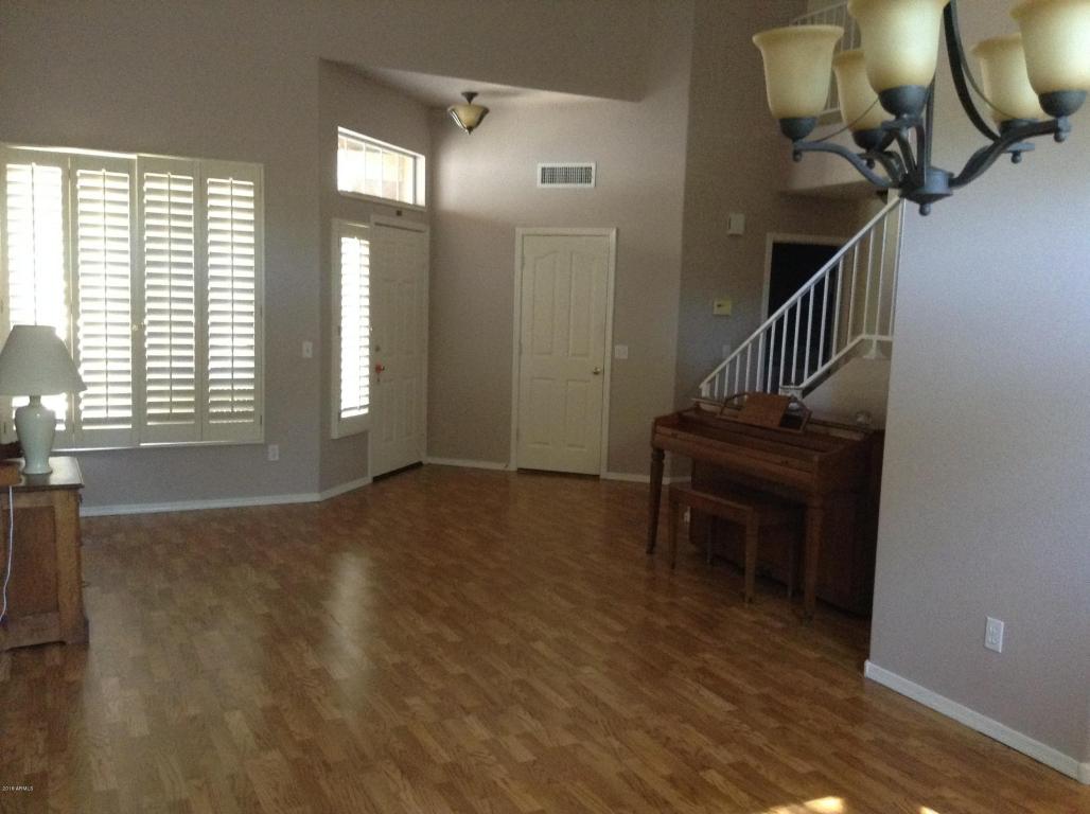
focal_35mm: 33
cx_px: 545
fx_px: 1038
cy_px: 407
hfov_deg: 55.4
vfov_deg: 42.8
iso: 250
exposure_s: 1/15
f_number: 2.4
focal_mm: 3.3
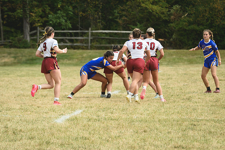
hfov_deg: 6.2
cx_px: 112
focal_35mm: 330
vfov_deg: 4.2
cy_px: 75
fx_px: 2061
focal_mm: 220
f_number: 5.3
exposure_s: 1/1000
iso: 180
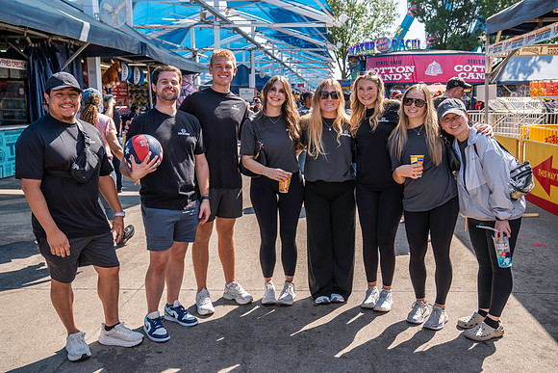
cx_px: 279
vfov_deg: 40.0
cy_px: 186
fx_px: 512
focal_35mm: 33
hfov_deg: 57.2
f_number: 4.5
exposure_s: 1/320
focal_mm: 33
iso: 100
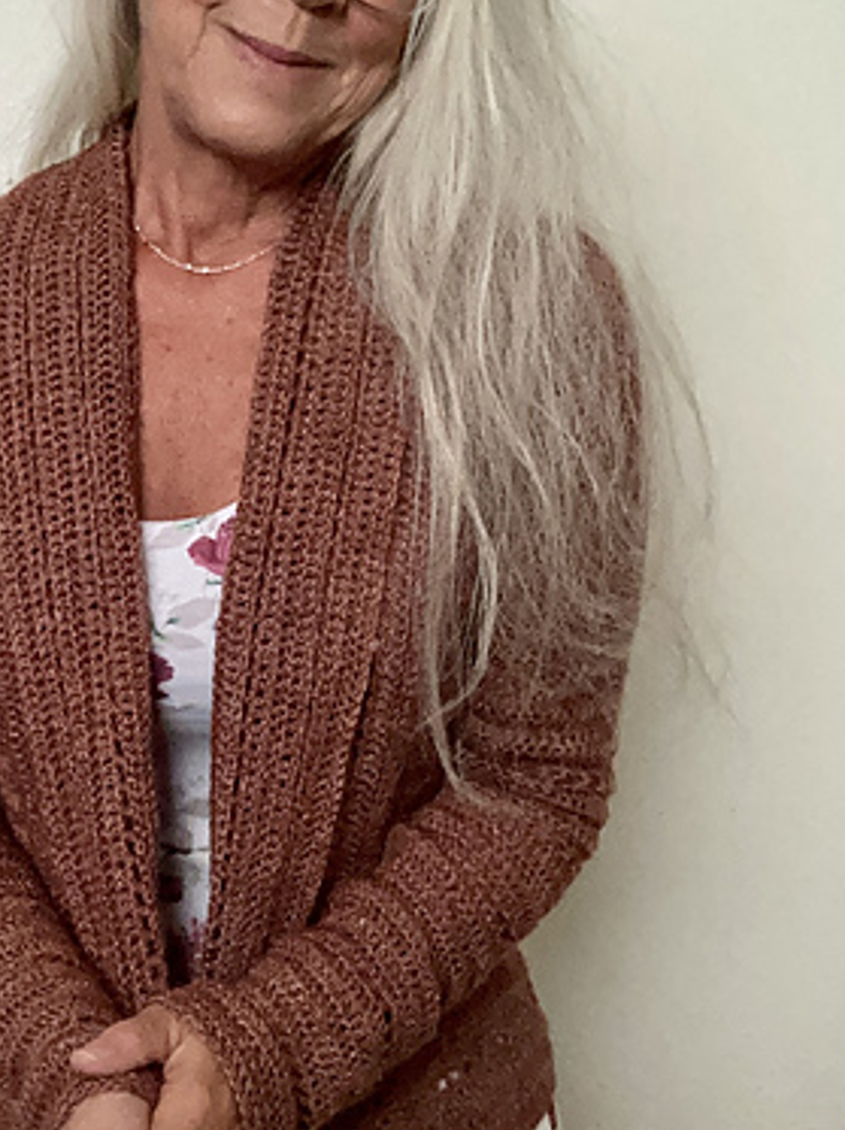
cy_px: 497
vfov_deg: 34.9
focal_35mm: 55
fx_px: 1793
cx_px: 138
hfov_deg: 25.9
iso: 640
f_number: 2.2
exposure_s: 1/21
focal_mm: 2.87
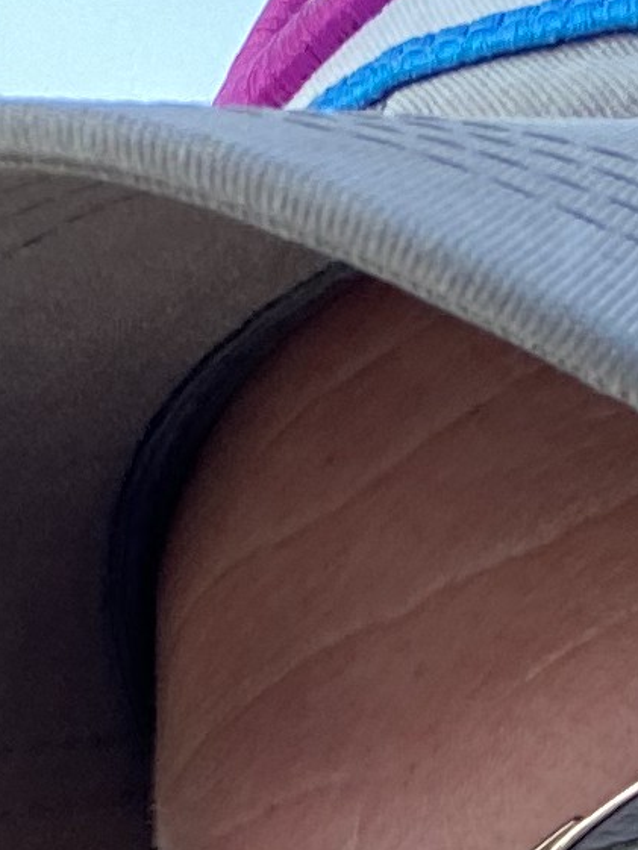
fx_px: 4053
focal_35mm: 165
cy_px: 1570
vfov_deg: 11.1
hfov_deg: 9.0
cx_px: 123
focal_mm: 2.71
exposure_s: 1/122
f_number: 2.2
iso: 25
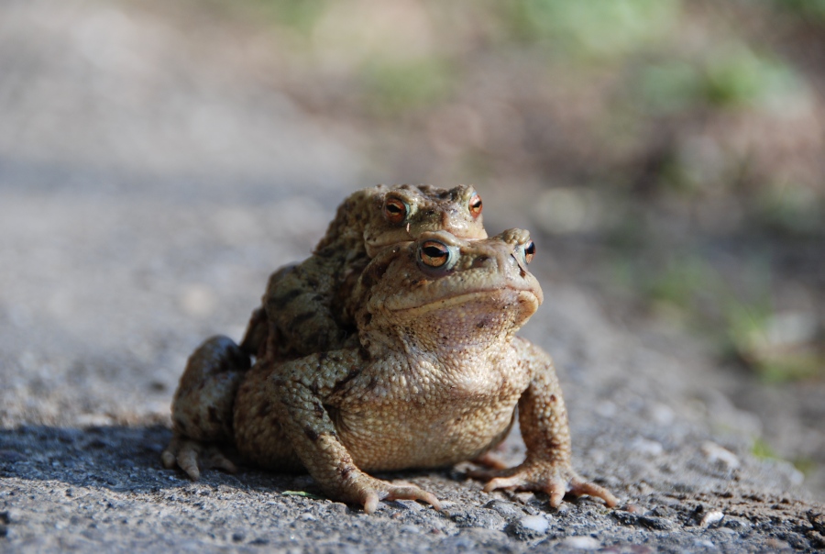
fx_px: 4650
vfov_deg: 6.8
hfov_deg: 10.1
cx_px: 412
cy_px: 277
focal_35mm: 202
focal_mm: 135
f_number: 5.6
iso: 200
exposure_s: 1/200
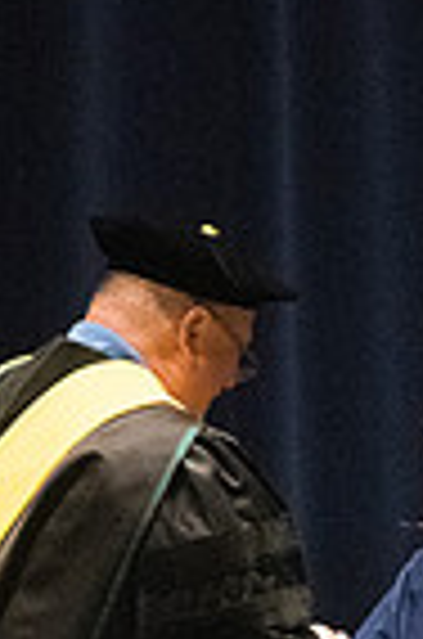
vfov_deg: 2.8
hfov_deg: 1.9
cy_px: 837
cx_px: 164
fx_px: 13017
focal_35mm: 735
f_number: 4.5
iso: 8000
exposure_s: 1/250
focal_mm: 155
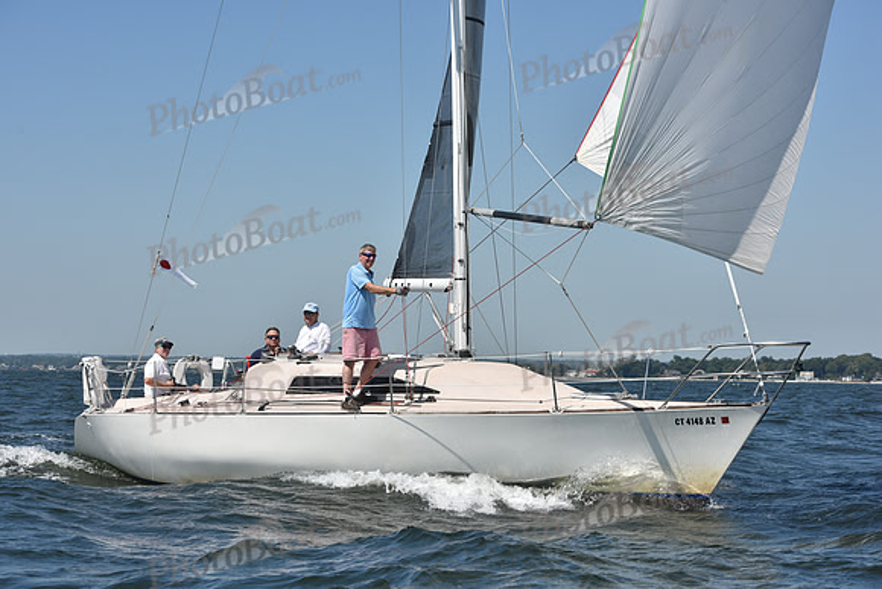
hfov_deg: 23.6
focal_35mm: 86
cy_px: 294
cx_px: 441
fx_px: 2107
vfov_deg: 15.9
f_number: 8
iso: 250
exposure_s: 1/1250
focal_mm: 86
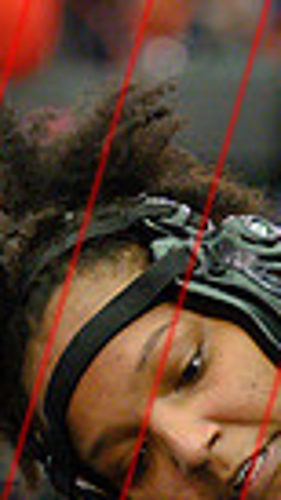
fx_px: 9941
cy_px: 798
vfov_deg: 2.9
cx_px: 351
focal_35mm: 750
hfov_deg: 1.6
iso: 3600
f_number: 2.8
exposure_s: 1/800
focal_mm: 135
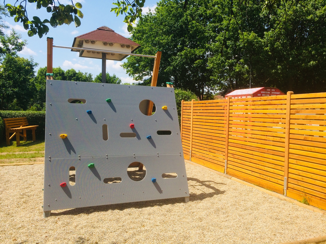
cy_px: 122
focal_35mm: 29
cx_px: 163
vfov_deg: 48.2
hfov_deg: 61.7
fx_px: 273
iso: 32
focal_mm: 4.15
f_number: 2.2
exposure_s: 1/2053
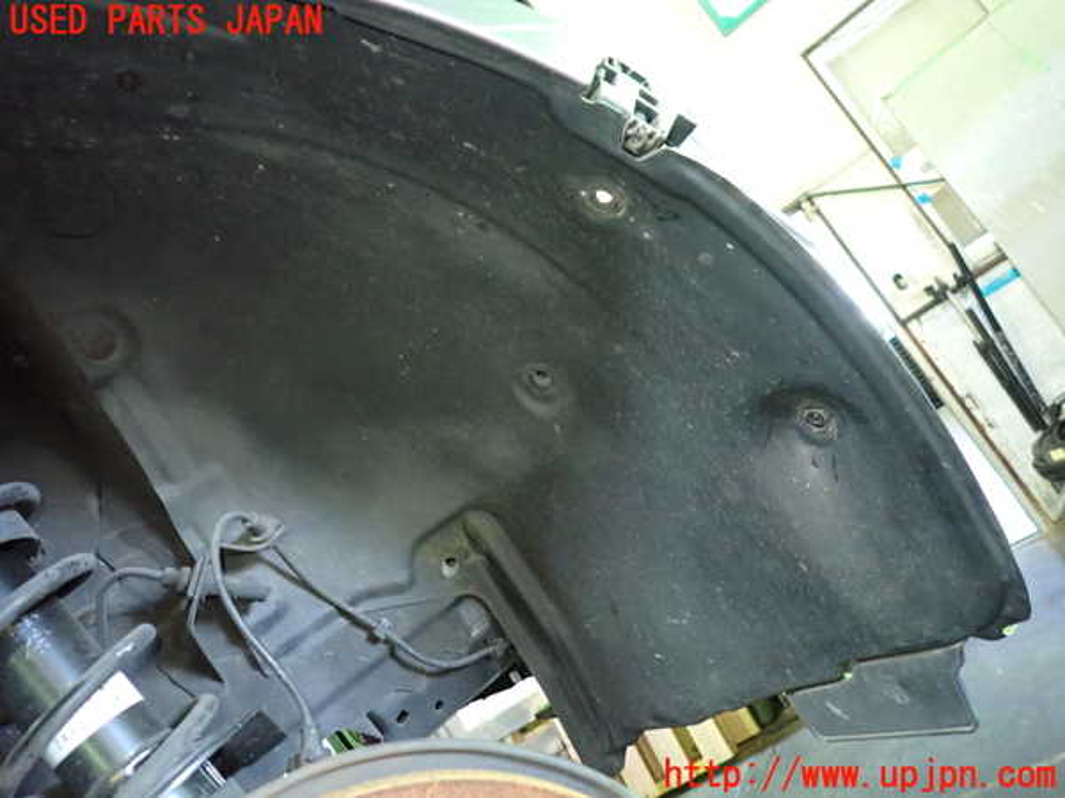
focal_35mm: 25
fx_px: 769
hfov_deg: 69.4
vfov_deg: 54.9
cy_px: 399
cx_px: 532
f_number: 2
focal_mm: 4.5
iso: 800
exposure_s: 1/25
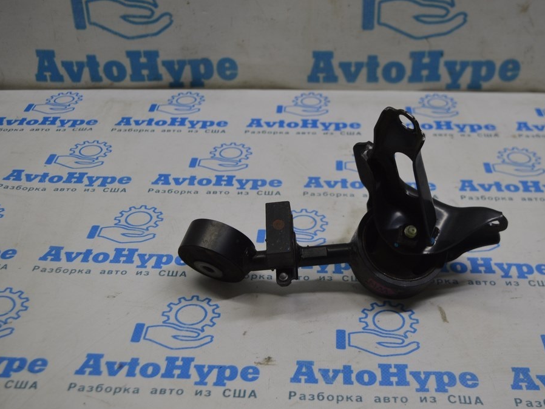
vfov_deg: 31.5
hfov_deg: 41.2
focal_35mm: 46
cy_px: 206
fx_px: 724
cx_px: 279
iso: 400
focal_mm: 28
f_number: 5
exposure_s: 1/100
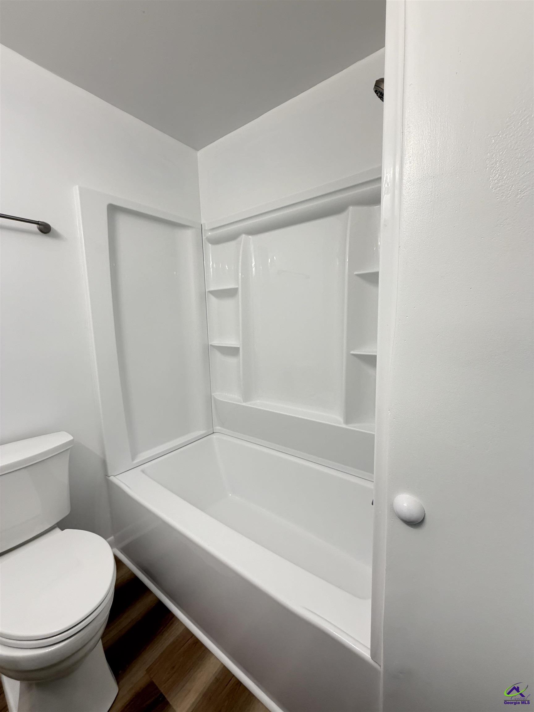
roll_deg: +1.6
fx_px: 288
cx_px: 267
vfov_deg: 102.1
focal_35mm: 14
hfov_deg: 85.7
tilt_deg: -7.4
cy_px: 356
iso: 400
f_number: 2.2
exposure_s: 1/60
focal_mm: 2.22
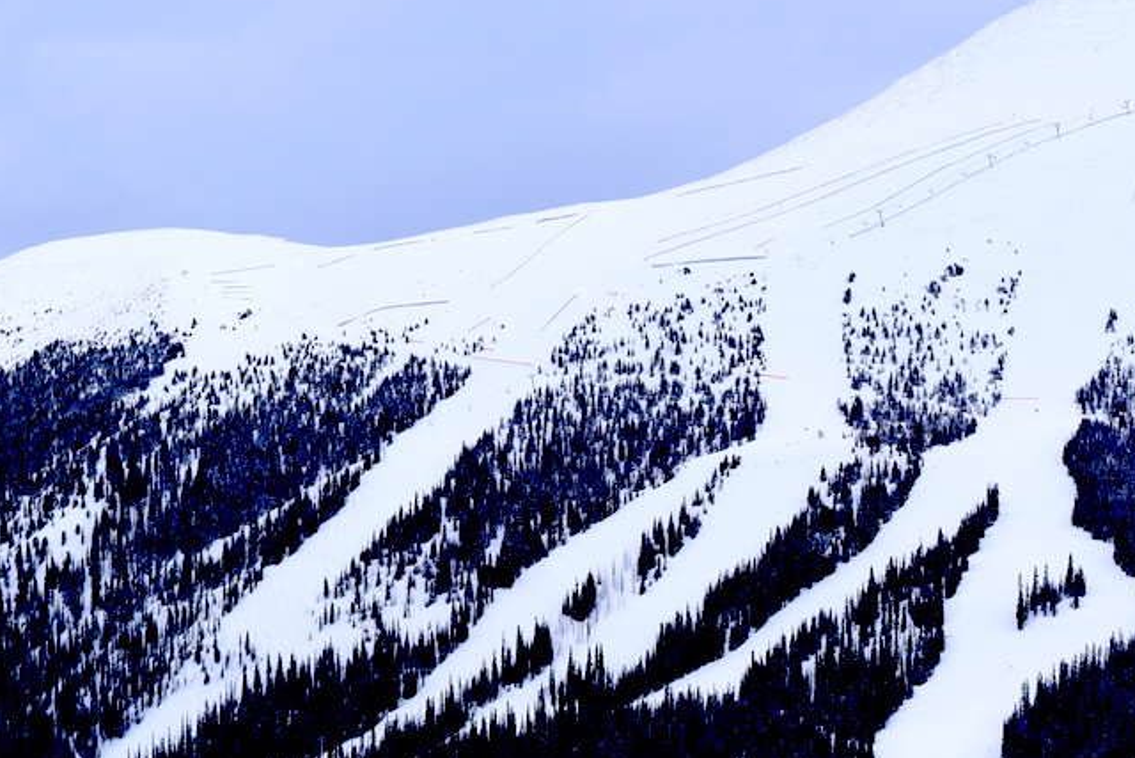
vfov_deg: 9.5
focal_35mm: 144
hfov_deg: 14.2
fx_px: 4541
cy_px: 189
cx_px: 757
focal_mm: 48
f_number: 11
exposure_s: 1/640
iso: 200
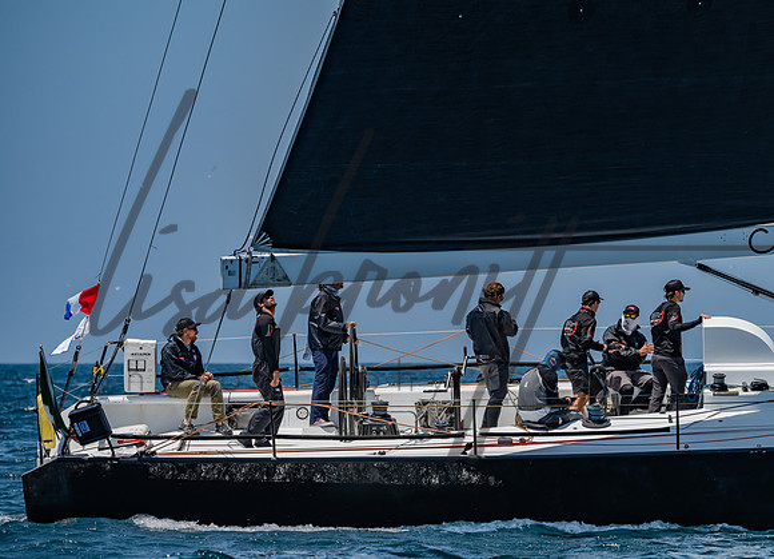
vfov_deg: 4.5
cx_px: 472
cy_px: 258
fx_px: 7048
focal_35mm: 319
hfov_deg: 6.3
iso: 320
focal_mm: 240
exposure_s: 1/1600
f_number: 5.6
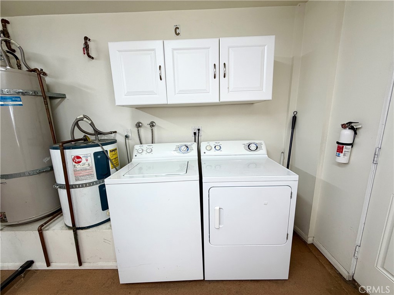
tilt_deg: -11.7
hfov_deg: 102.1
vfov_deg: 85.7
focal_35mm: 14
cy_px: 148
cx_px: 197
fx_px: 159
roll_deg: +2.5
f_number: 2.2
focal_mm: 2.22
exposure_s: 1/120
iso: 125
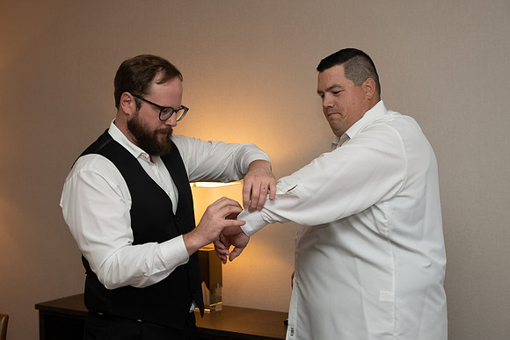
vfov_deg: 24.6
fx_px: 779
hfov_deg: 36.2
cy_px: 170
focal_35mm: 55
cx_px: 255
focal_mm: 55
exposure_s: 1/200
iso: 800
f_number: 4
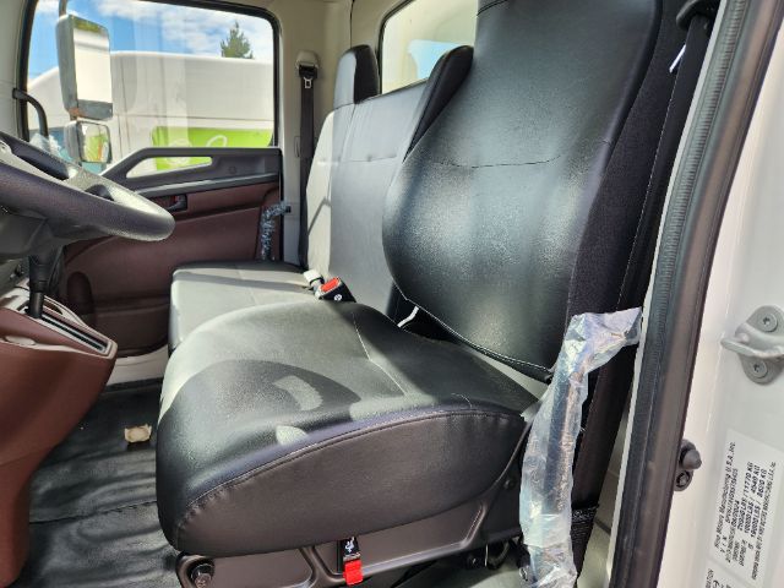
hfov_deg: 73.9
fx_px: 521
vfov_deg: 58.9
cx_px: 392
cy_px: 294
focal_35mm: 23
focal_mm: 5.4
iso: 20
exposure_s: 1/225
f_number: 1.8
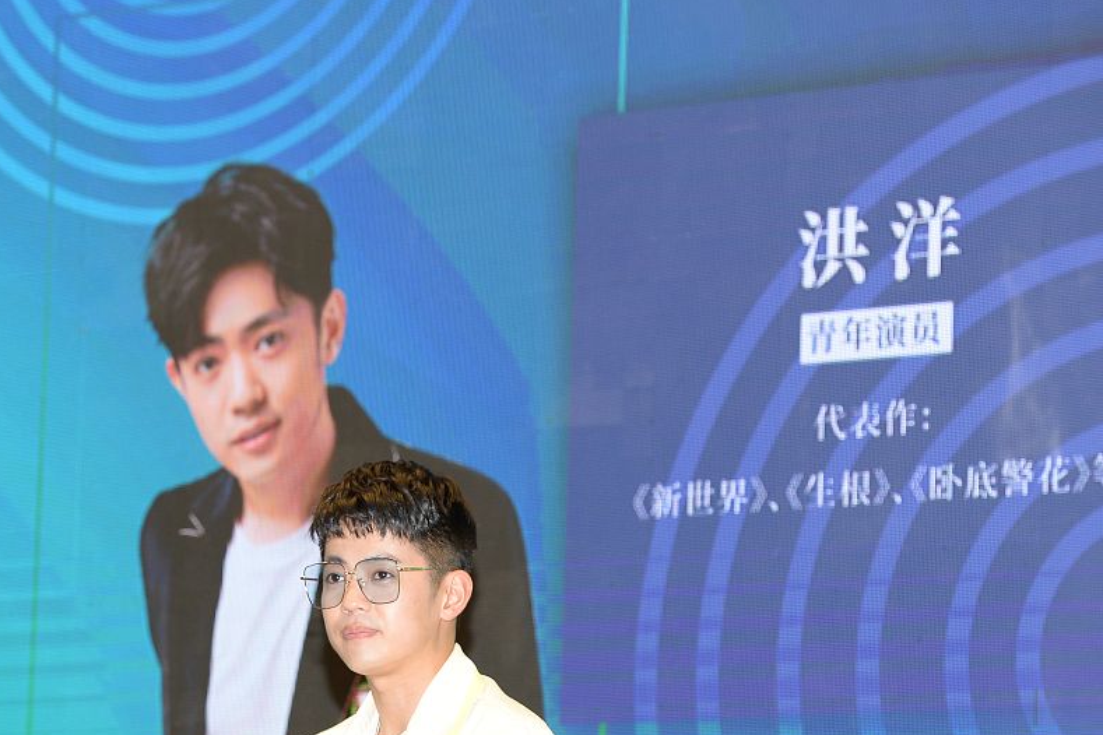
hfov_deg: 10.8
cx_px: 376
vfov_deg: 7.2
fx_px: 5821
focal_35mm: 190
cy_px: 527
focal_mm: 125
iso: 800
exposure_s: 1/160
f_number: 5
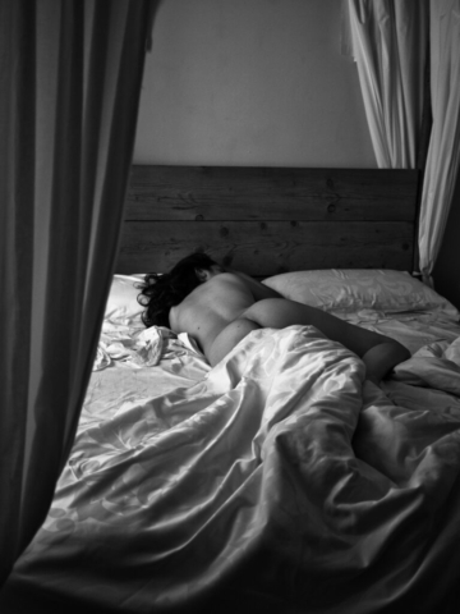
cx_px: 230
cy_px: 307
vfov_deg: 46.8
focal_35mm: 40
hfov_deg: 36.0
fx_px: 709
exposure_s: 1/10
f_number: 1.8
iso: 500
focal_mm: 20
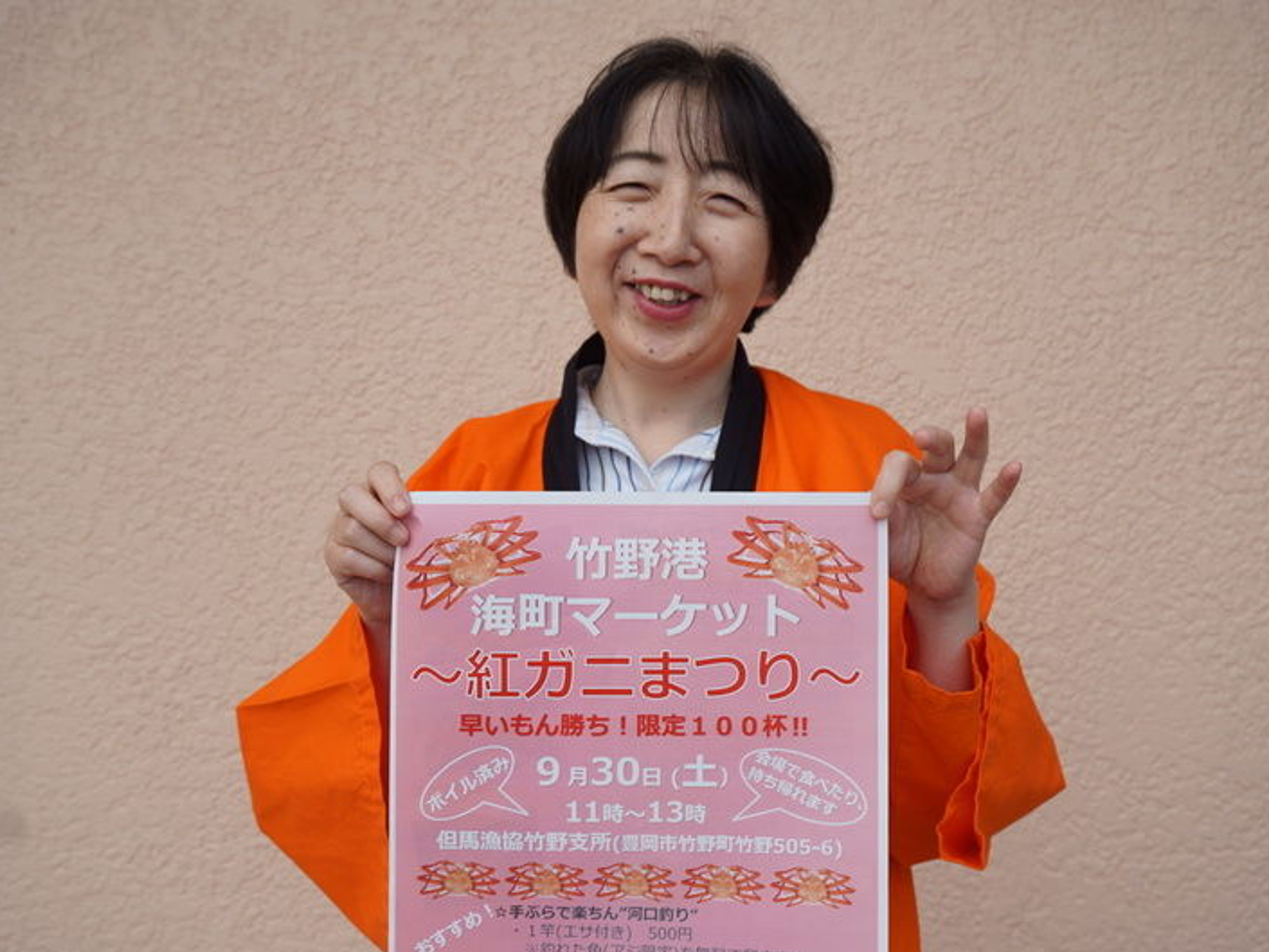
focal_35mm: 40
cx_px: 611
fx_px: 1467
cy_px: 473
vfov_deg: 36.0
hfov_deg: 46.8
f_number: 5
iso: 100
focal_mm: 24
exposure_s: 1/200
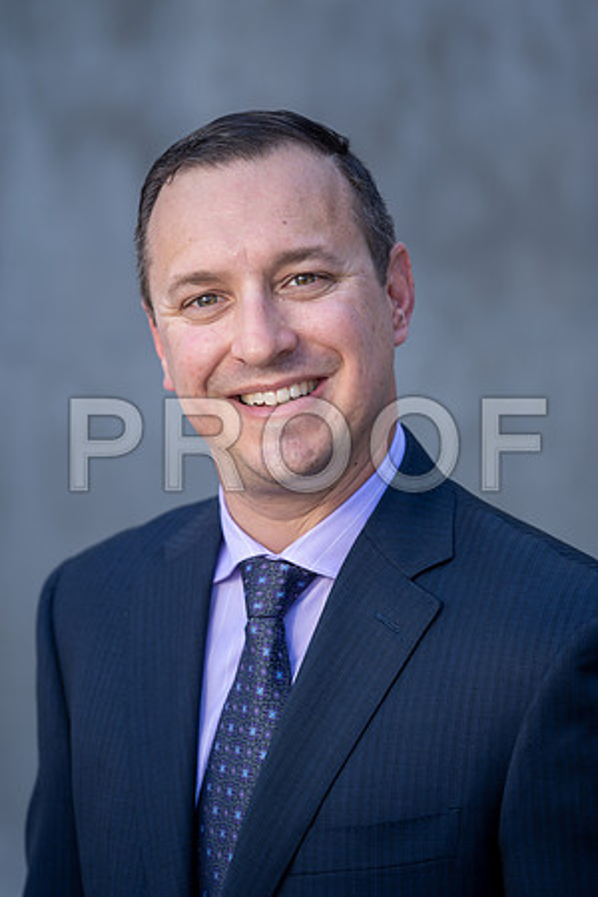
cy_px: 448
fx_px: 3463
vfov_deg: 14.8
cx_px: 299
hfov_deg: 9.9
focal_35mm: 139
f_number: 4
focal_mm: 139
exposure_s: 1/125
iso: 125
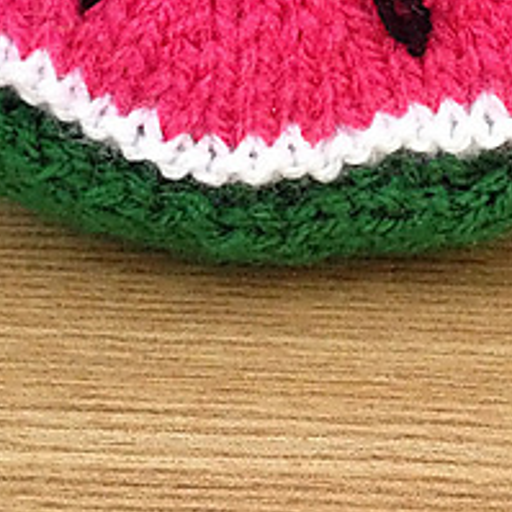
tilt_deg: -28.2
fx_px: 1573
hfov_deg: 18.5
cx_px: 309
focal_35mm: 94
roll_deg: +0.0
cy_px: 26
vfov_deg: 18.1
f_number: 2.4
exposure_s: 1/15
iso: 400
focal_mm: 4.12
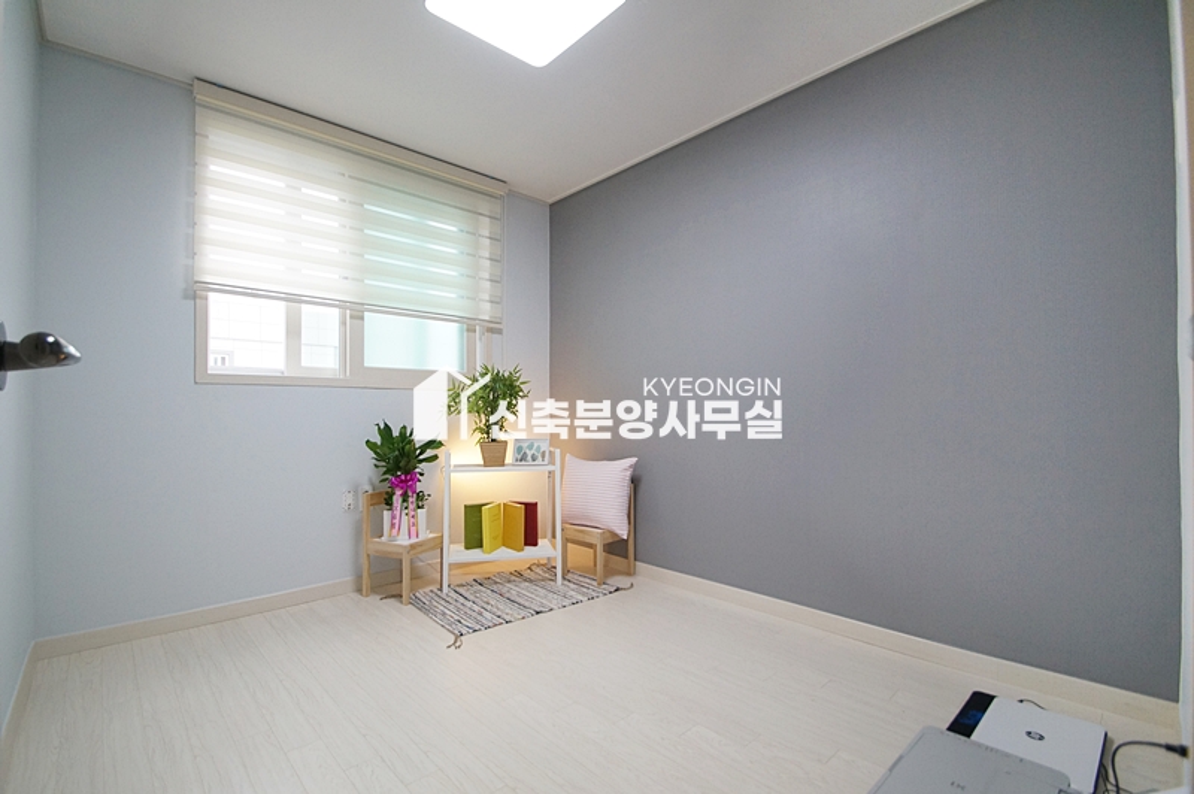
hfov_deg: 100.4
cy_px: 397
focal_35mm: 15
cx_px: 597
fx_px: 497
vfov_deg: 77.2
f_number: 4
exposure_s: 1/125
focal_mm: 10
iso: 800
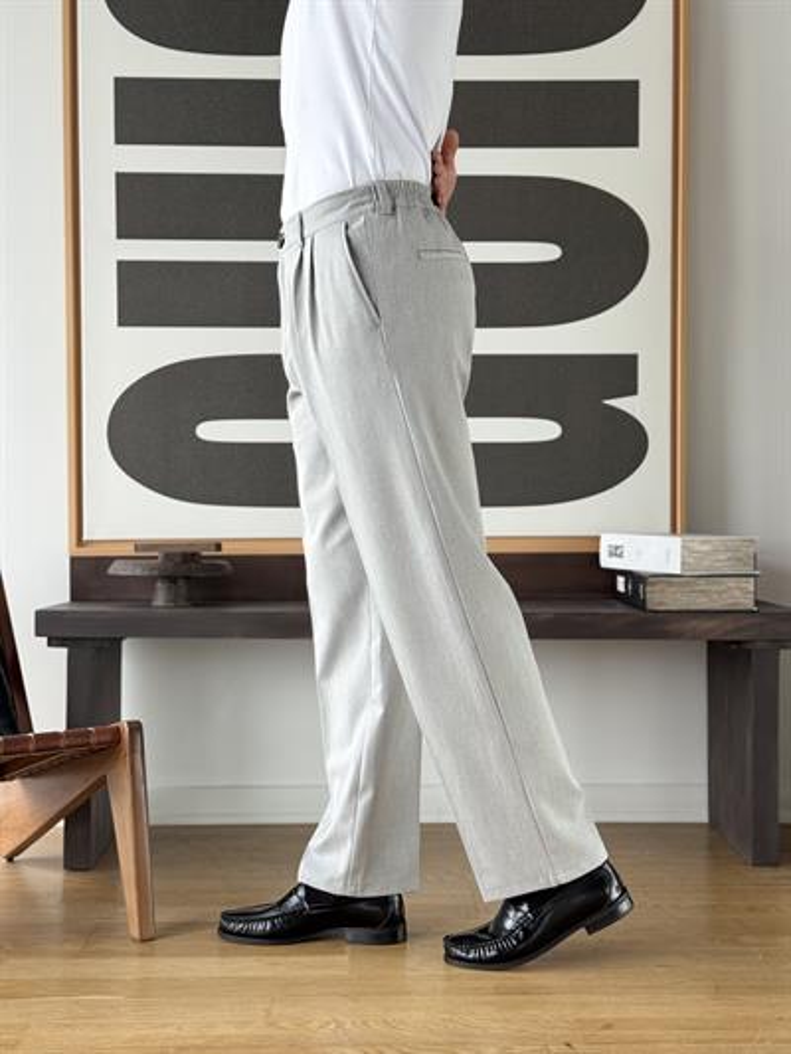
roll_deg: -0.2
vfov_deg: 39.6
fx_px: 1462
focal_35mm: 48
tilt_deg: -1.0
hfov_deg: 30.3
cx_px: 396
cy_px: 527
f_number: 1.78
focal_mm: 6.76
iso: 64
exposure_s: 1/158
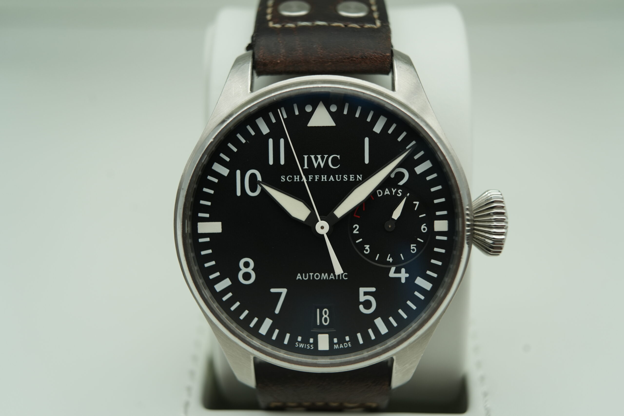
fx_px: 607
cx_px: 312
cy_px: 208
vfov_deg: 37.9
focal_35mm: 35
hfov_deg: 54.4
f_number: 5
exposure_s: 1/250
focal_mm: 35
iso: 400
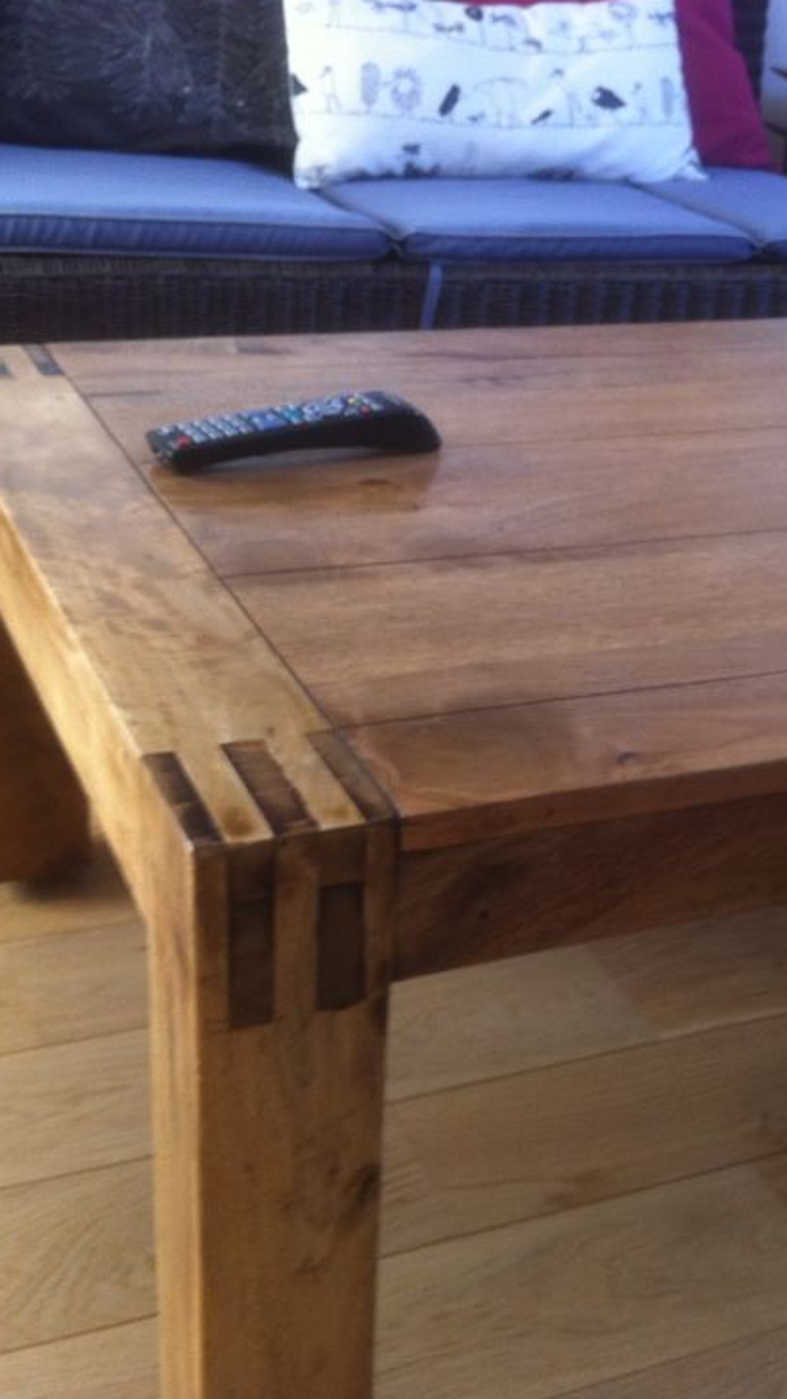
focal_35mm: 52
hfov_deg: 22.7
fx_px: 1928
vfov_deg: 39.9
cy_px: 691
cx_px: 638
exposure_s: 1/15
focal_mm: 3.85
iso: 100
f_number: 2.8
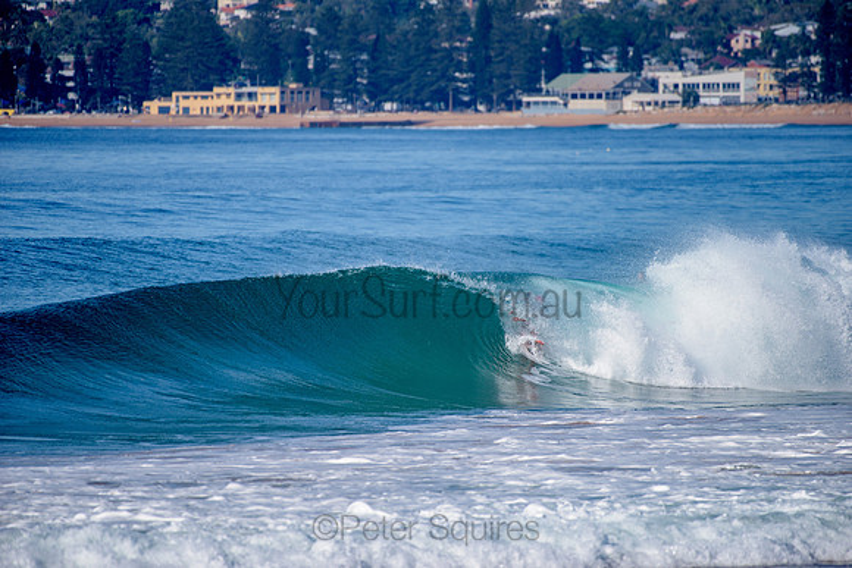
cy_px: 284
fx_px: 11836
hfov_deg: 4.1
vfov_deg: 2.8
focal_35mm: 500
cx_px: 426
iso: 125
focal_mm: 500
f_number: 5.6
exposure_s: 1/1600
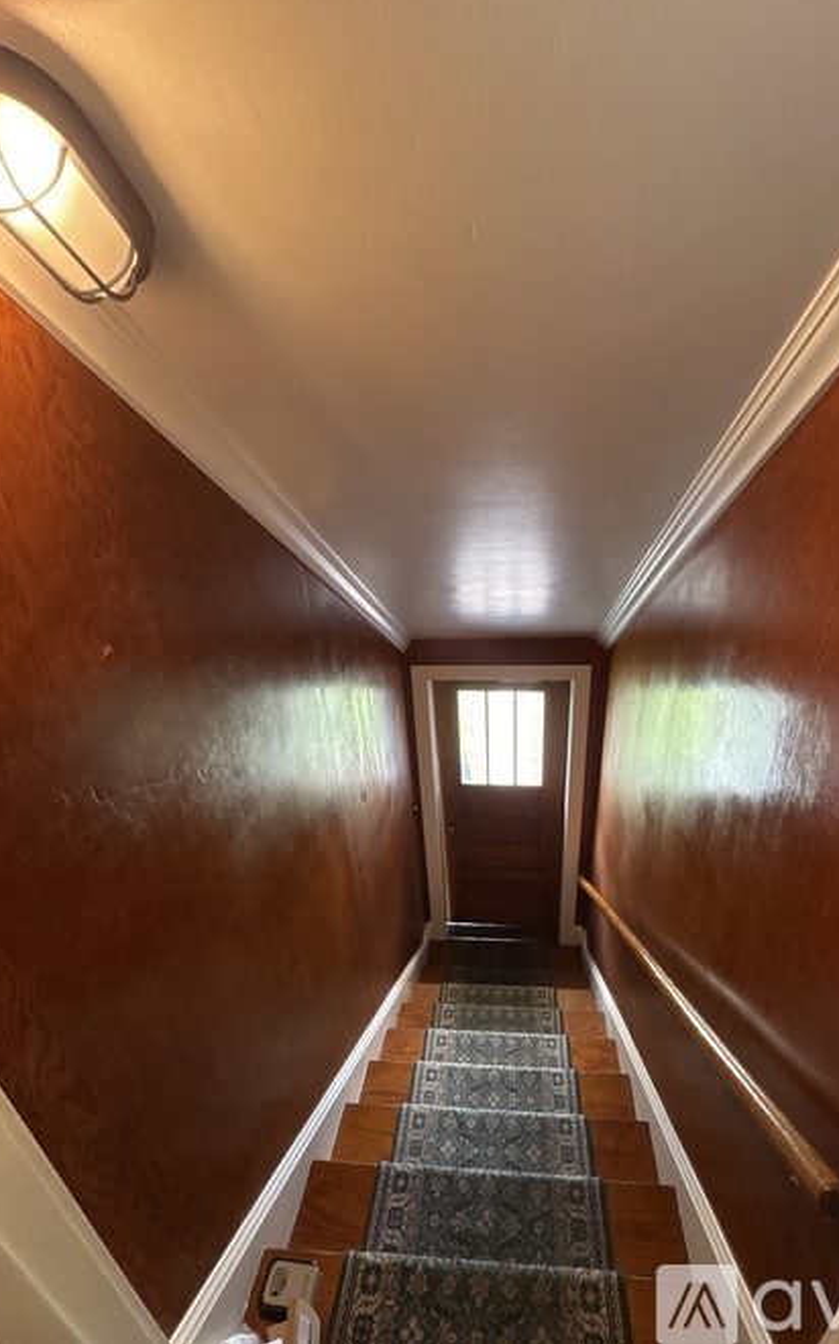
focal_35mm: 15
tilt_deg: -22.8
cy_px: 667
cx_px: 477
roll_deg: +1.4
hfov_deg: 74.4
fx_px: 549
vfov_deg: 101.5
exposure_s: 1/60
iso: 320
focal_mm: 2.22
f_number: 2.2
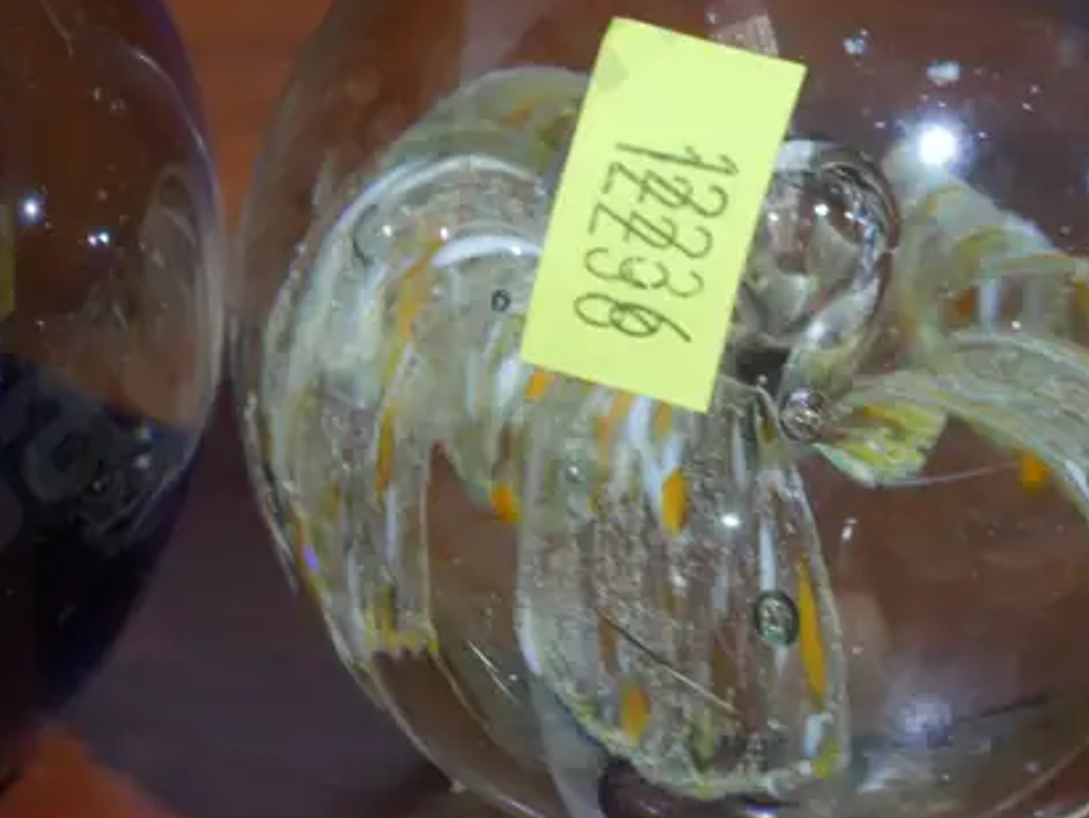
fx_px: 4407
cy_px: 333
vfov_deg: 10.6
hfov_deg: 14.0
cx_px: 183
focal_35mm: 140
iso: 1000
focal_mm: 28
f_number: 5.3
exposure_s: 1/60
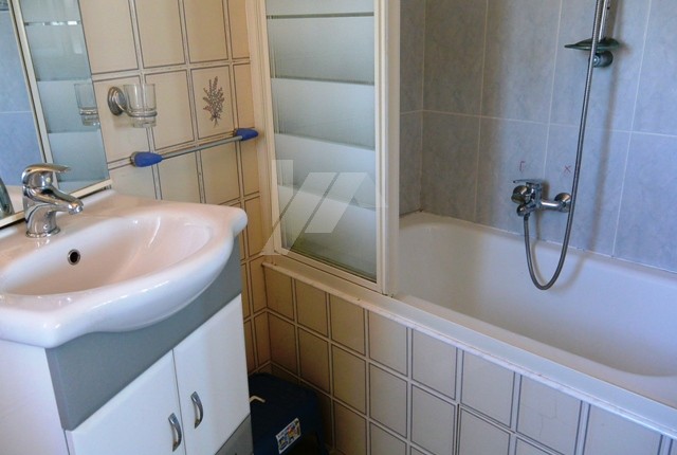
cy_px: 228
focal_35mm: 29
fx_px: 547
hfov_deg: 63.5
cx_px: 338
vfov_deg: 45.2
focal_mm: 11
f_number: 3.5
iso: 800
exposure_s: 1/80
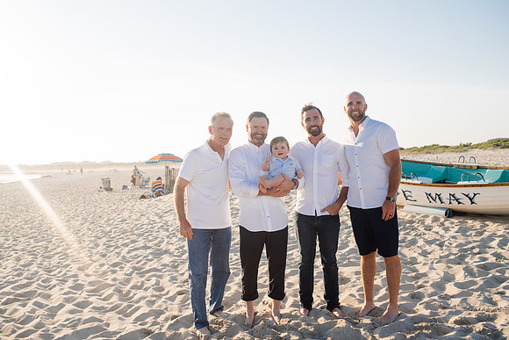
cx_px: 254
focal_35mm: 35
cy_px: 170
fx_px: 495
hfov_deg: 54.4
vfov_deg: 37.9
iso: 160
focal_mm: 35
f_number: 4
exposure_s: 1/800
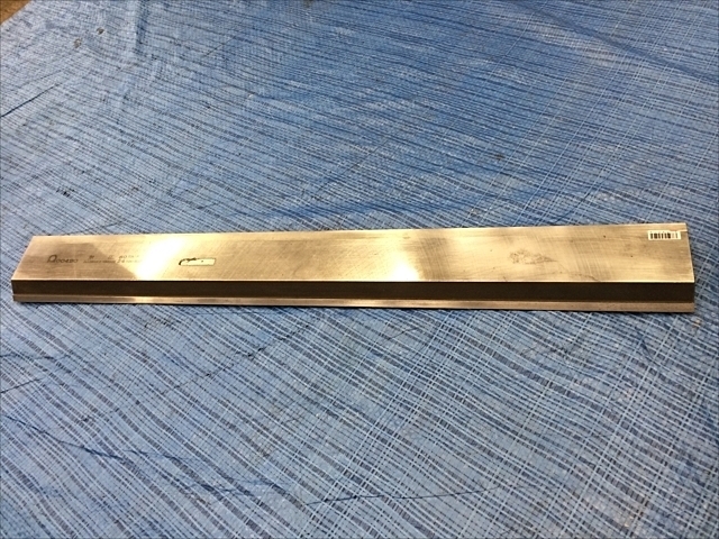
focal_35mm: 29
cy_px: 270
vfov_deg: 48.2
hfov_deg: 61.7
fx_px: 602
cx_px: 360
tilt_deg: -55.1
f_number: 2.2
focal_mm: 4.15
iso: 64
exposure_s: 1/30
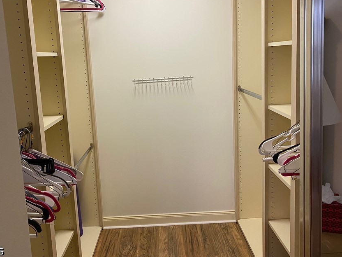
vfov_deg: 43.9
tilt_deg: -7.2
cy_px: 100
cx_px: 163
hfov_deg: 56.8
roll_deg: +2.0
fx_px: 316
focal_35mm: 32
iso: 200
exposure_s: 1/60
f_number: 1.8
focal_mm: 4.25
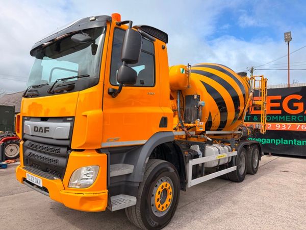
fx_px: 212
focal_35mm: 24
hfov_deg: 71.6
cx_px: 153
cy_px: 115
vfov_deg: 56.8
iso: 100
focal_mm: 6.76
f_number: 1.78
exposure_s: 1/2703
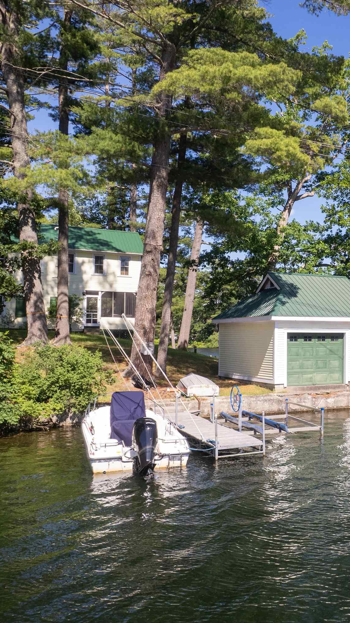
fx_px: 578
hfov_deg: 31.0
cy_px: 310
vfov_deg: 56.6
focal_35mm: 35
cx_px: 358
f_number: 2.8
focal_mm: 8.38
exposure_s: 1/125
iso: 120
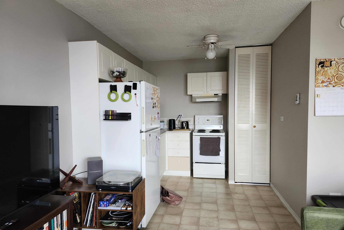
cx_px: 172
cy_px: 125
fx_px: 229
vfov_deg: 53.1
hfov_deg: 73.7
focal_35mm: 24
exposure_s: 1/120
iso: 500
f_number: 1.8
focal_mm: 5.54
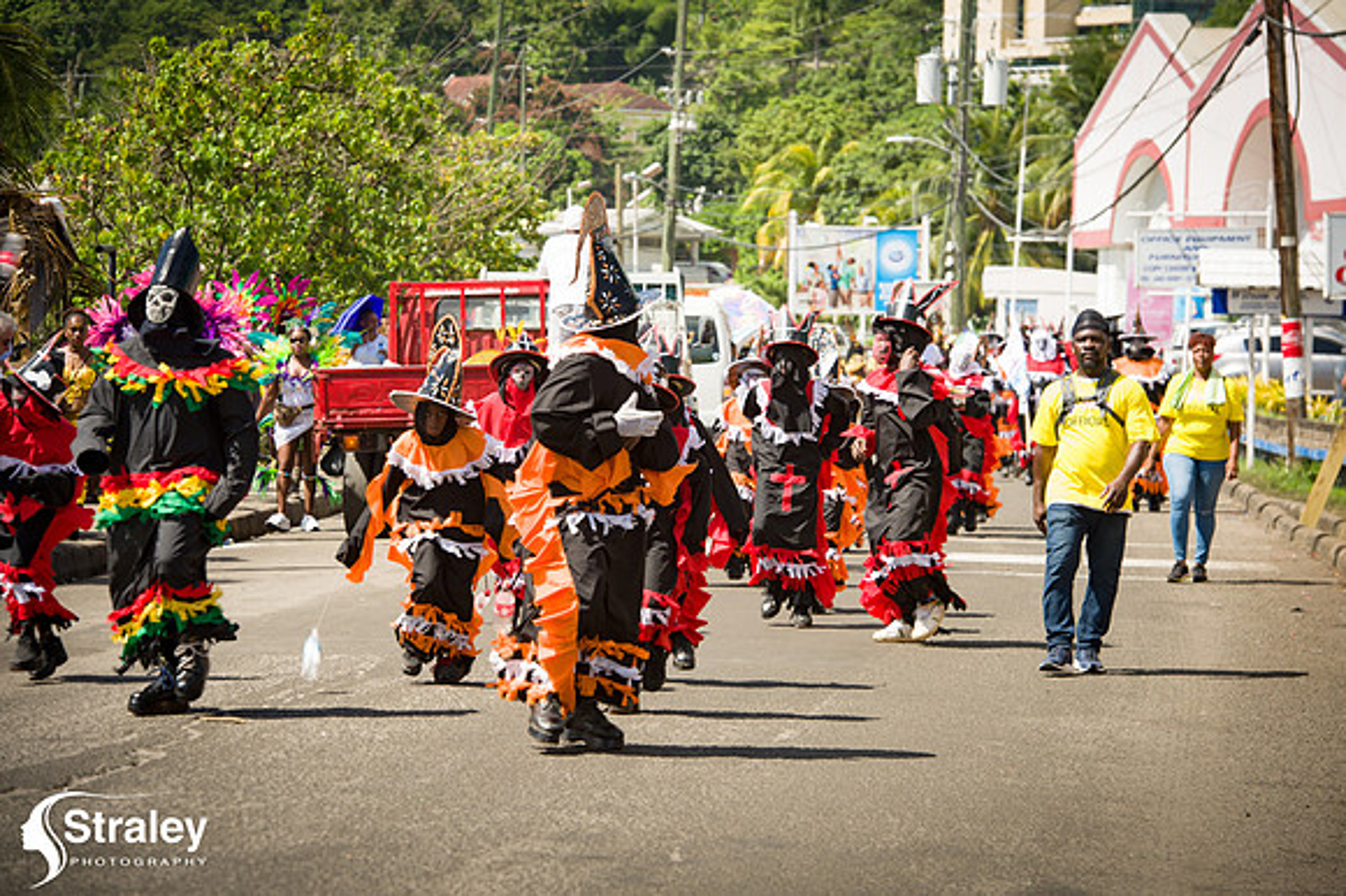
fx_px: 5044
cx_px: 673
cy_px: 448
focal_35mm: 135
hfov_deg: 15.2
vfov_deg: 10.1
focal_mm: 135
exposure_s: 1/160
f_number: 8
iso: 100
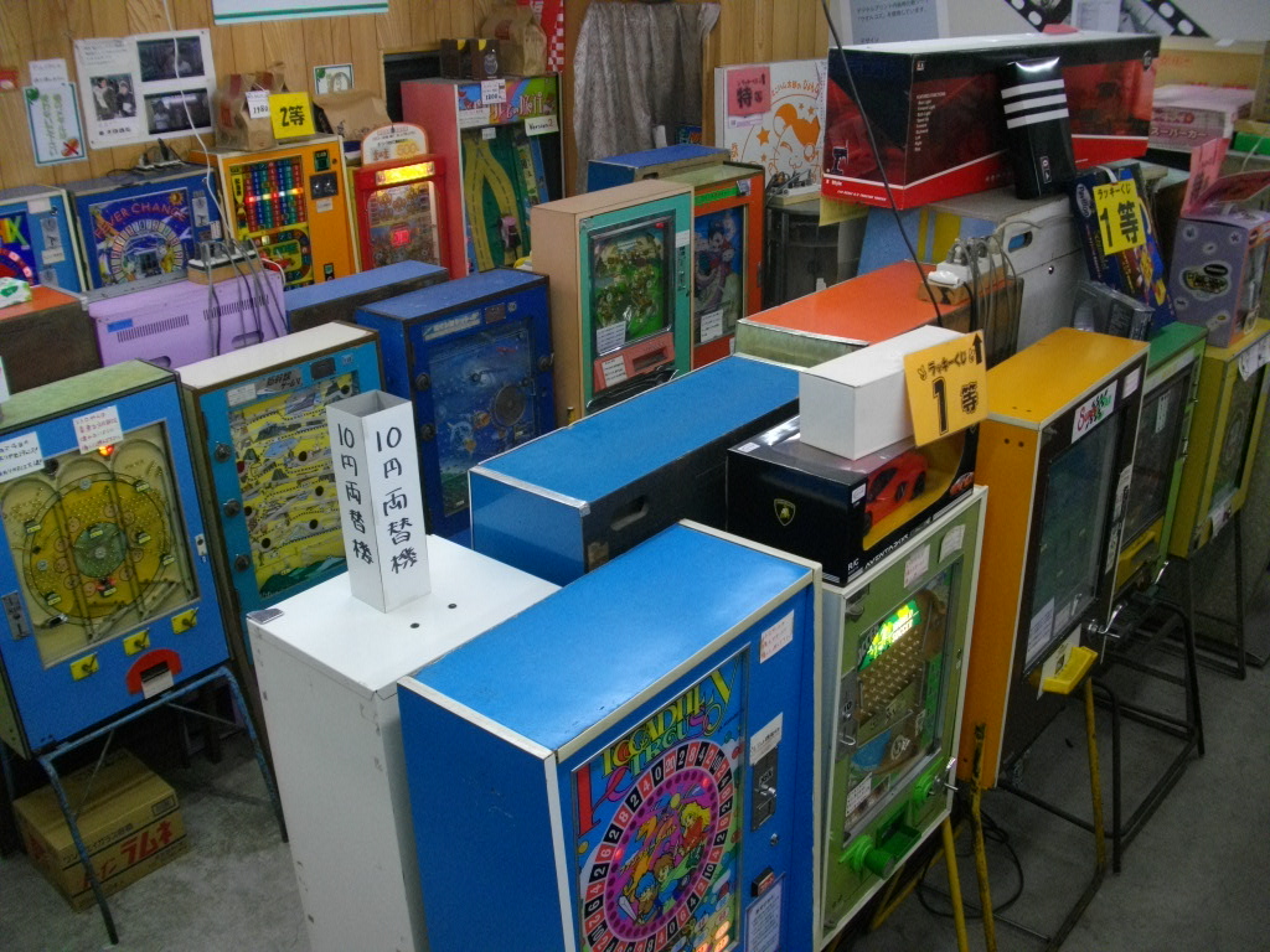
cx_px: 635
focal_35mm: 32
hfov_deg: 56.8
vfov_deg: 44.2
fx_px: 1174
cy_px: 476
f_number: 2.9
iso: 239
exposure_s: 1/50
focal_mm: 5.7
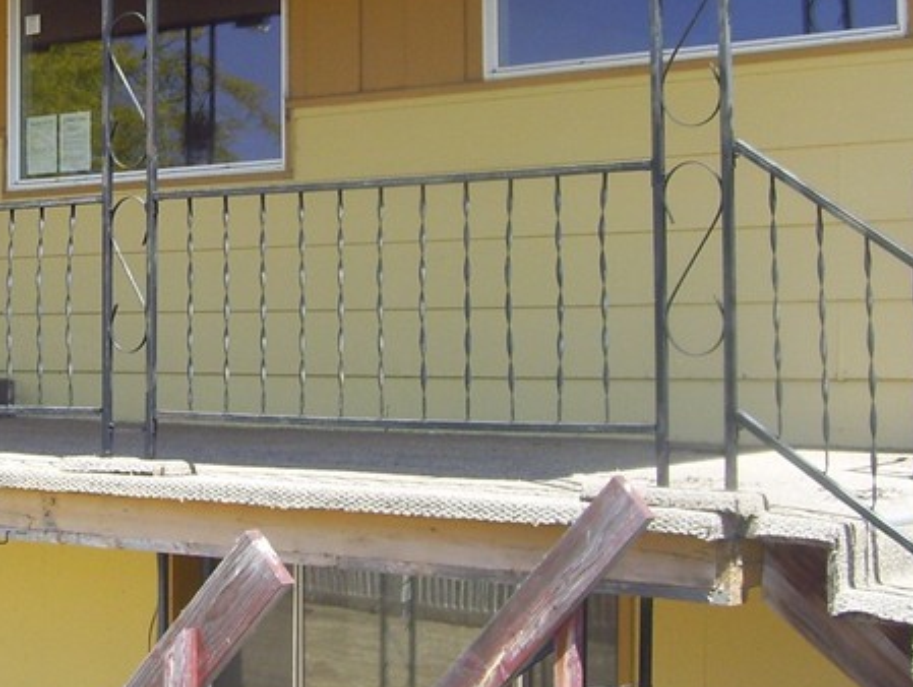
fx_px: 2166
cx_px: 120
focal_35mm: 82
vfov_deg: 18.0
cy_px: 255
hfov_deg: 23.3
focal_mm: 6
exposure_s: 1/320
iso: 100
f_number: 4.8
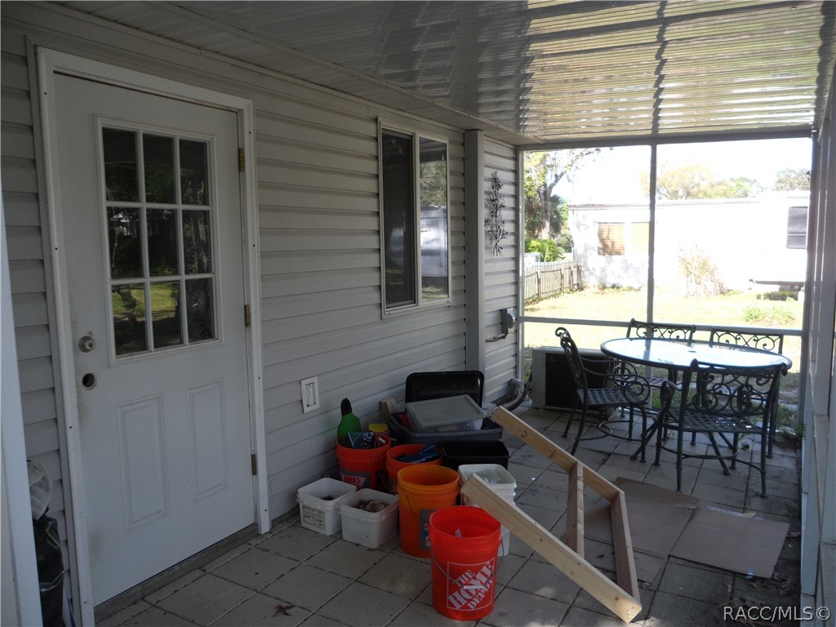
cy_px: 314
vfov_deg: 51.4
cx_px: 418
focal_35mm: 27
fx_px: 652
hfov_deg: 65.3
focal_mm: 4.9
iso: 80
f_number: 3.5
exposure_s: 1/90
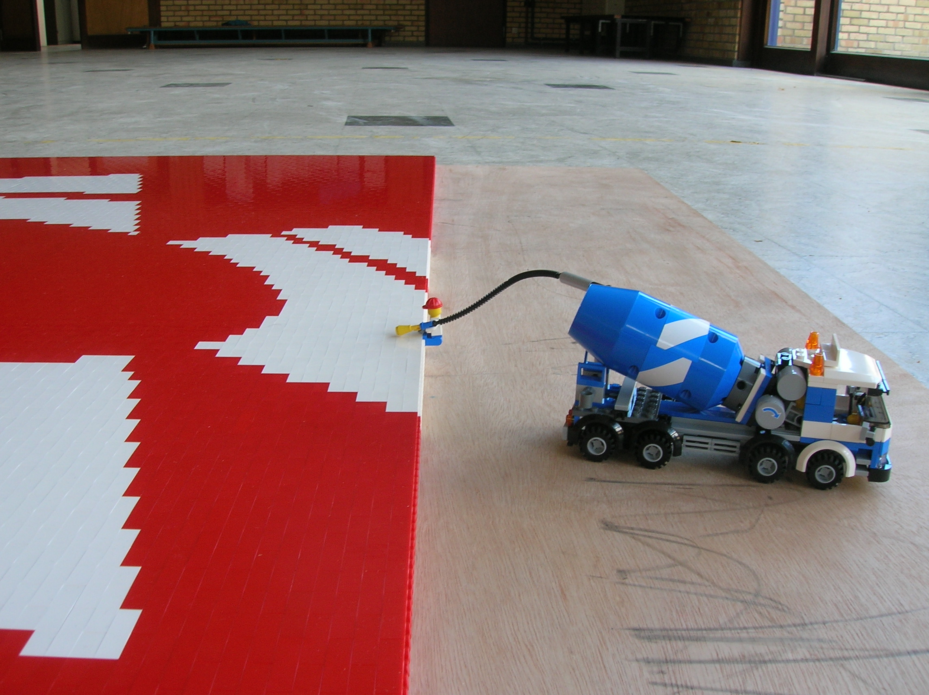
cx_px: 464
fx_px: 912
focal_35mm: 34
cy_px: 348
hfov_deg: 54.0
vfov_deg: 41.7
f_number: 4.9
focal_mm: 5.7
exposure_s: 1/19.5
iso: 50
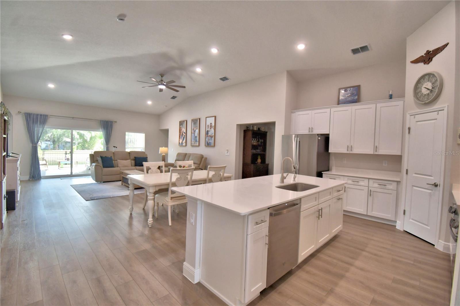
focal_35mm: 15
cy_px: 153
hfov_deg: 100.4
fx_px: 192
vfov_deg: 77.3
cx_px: 230
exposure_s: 1/80
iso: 400
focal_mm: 10
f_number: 4.5
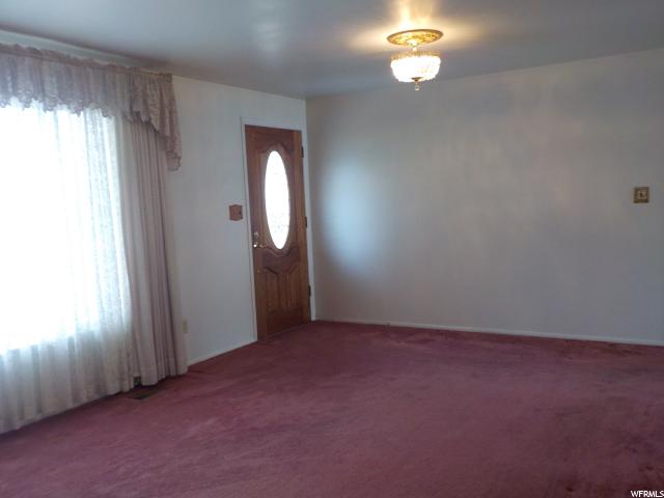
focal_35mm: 30
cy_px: 249
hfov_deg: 60.0
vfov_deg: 46.8
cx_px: 332
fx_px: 575
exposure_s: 1/30
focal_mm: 4.1
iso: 220
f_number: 3.3
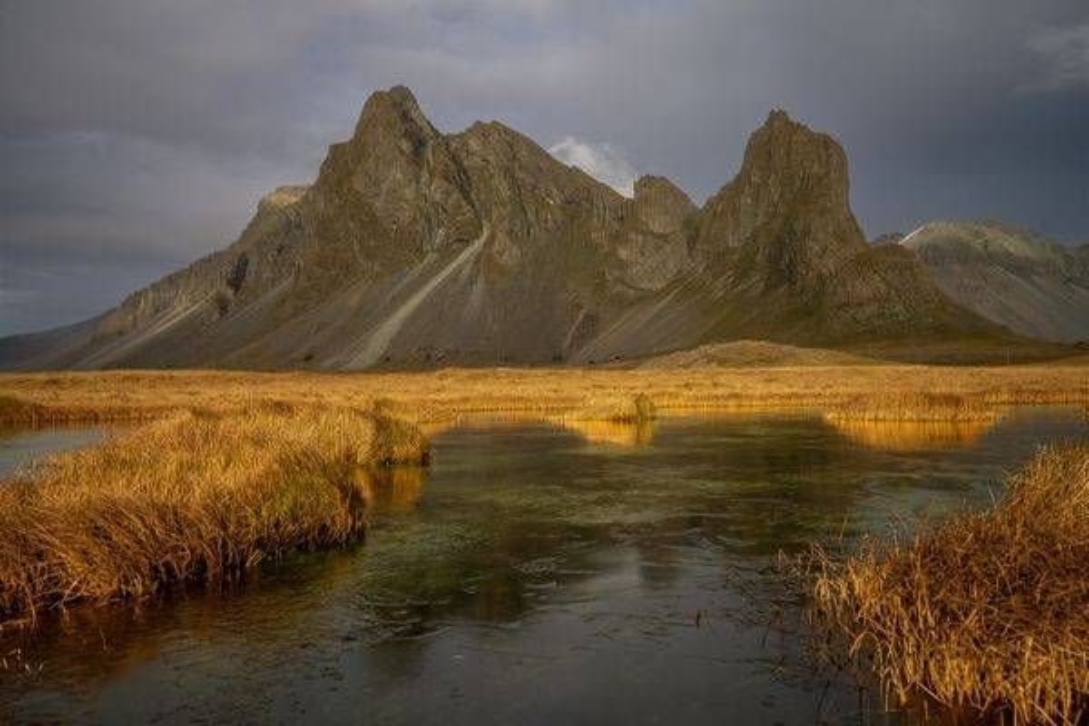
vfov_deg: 45.0
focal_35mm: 29
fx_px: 877
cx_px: 544
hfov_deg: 63.7
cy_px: 363
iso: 250
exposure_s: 1/500
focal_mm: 29
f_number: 6.3
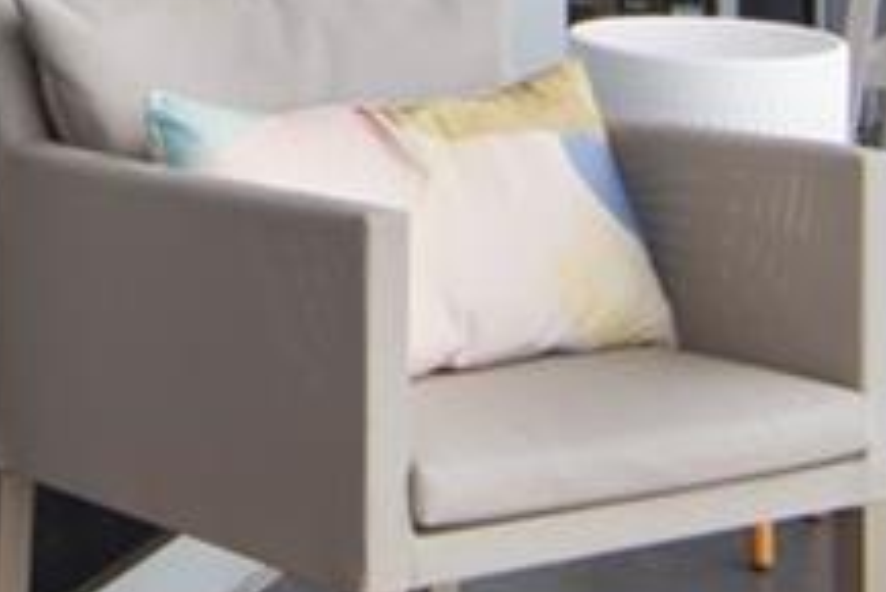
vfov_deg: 10.9
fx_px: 2997
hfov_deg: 16.2
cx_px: -159
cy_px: -290
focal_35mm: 122
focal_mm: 11
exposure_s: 1/60
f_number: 8
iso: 100
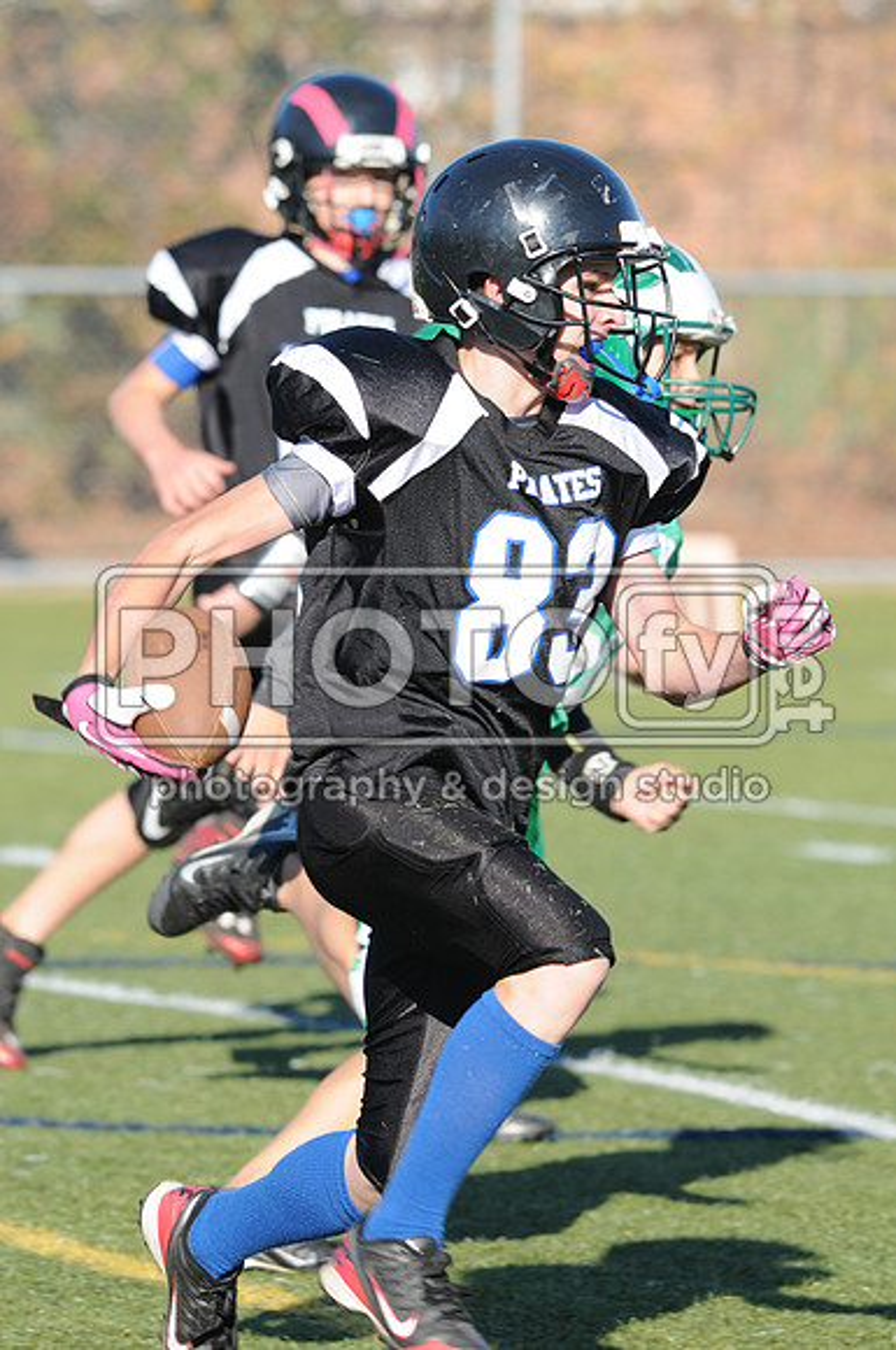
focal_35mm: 450
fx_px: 16849
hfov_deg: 3.0
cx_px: 448
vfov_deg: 4.6
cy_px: 675
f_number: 6.3
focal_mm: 300
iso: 200
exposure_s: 1/500
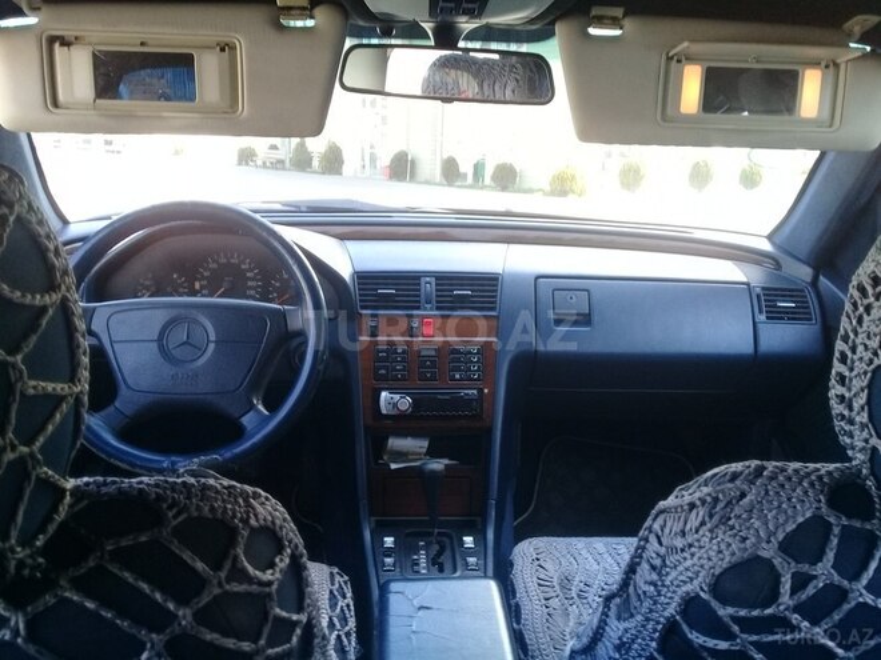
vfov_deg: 45.4
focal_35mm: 31
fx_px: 789
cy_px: 330
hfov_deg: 58.4
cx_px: 440
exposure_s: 1/50
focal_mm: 3.3
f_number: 2.2
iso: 64
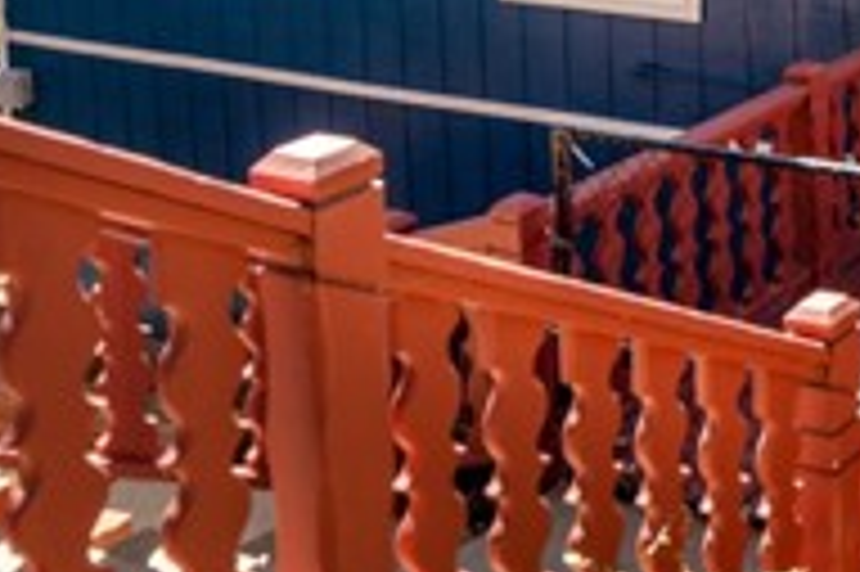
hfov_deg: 26.3
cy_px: -99
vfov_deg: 19.2
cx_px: 1067
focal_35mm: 67
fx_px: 1599
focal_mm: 20
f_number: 7.1
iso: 100
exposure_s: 1/100
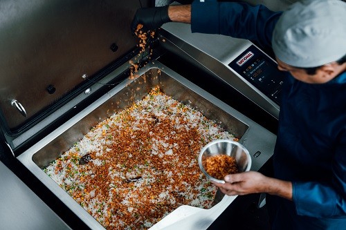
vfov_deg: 29.8
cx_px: 173
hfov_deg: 43.6
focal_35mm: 45
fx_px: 432
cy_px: 115
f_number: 2.8
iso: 400
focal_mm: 45
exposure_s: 1/250
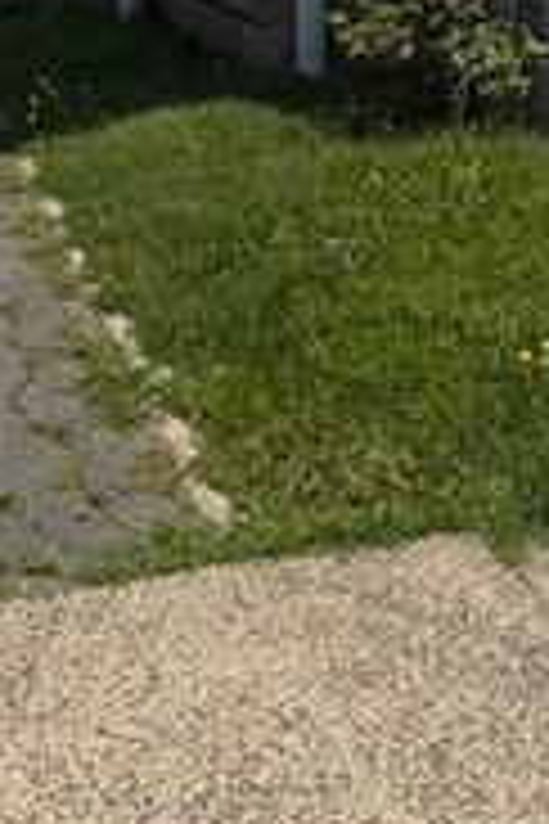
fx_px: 2081
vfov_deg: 21.0
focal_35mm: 91
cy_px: -133
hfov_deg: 14.1
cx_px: 828
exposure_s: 1/7353
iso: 80
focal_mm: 6.76
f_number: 1.78
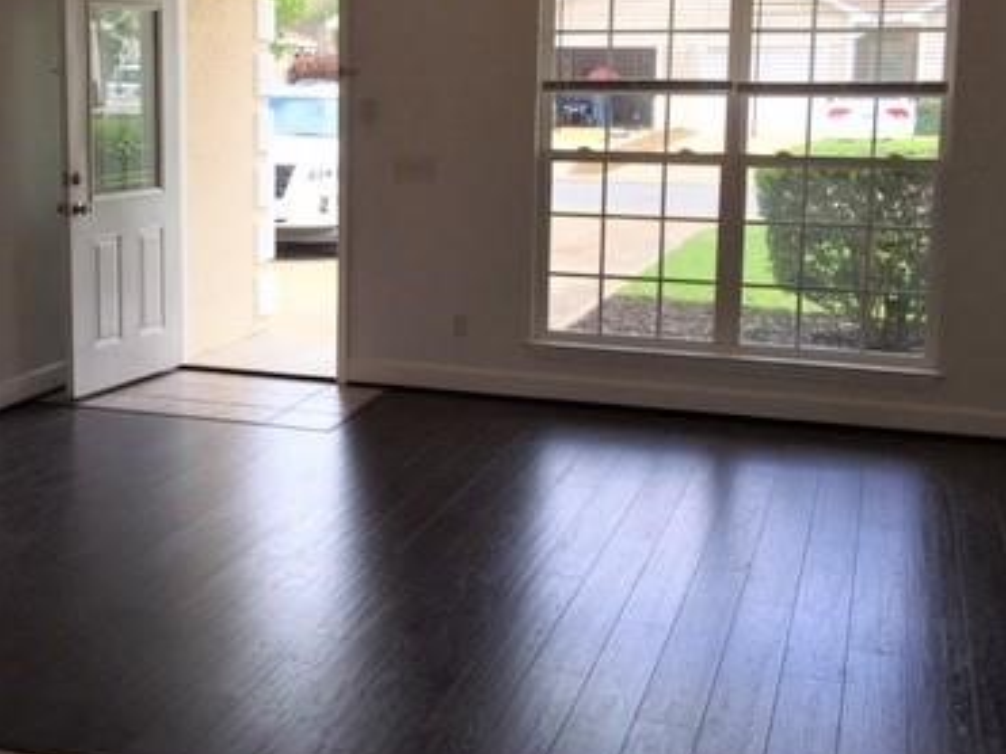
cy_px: 271
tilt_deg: -6.7
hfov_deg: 37.8
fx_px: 1453
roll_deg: -0.6
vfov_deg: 29.0
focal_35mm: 50
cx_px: 339
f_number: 2.2
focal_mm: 4.15
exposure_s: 1/379
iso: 25
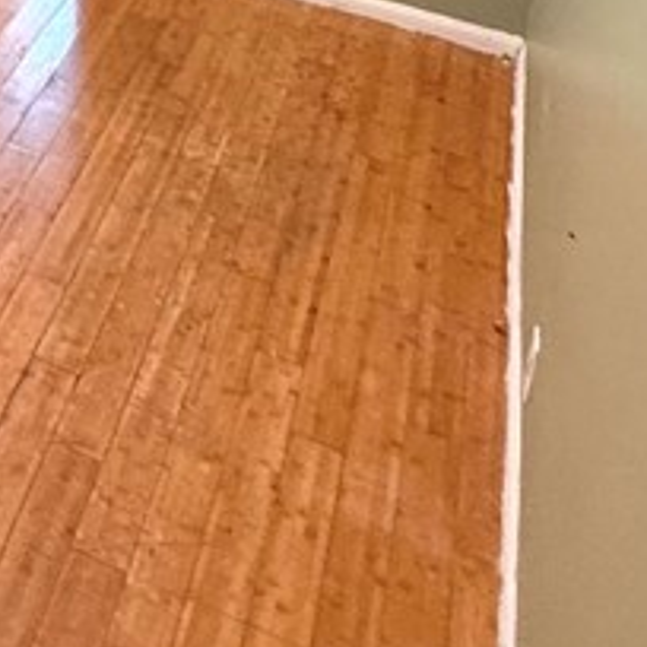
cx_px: -127
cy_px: -377
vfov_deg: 21.9
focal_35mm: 62
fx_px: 1311
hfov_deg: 25.0
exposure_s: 1/60
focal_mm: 2.22
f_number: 2.2
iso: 320
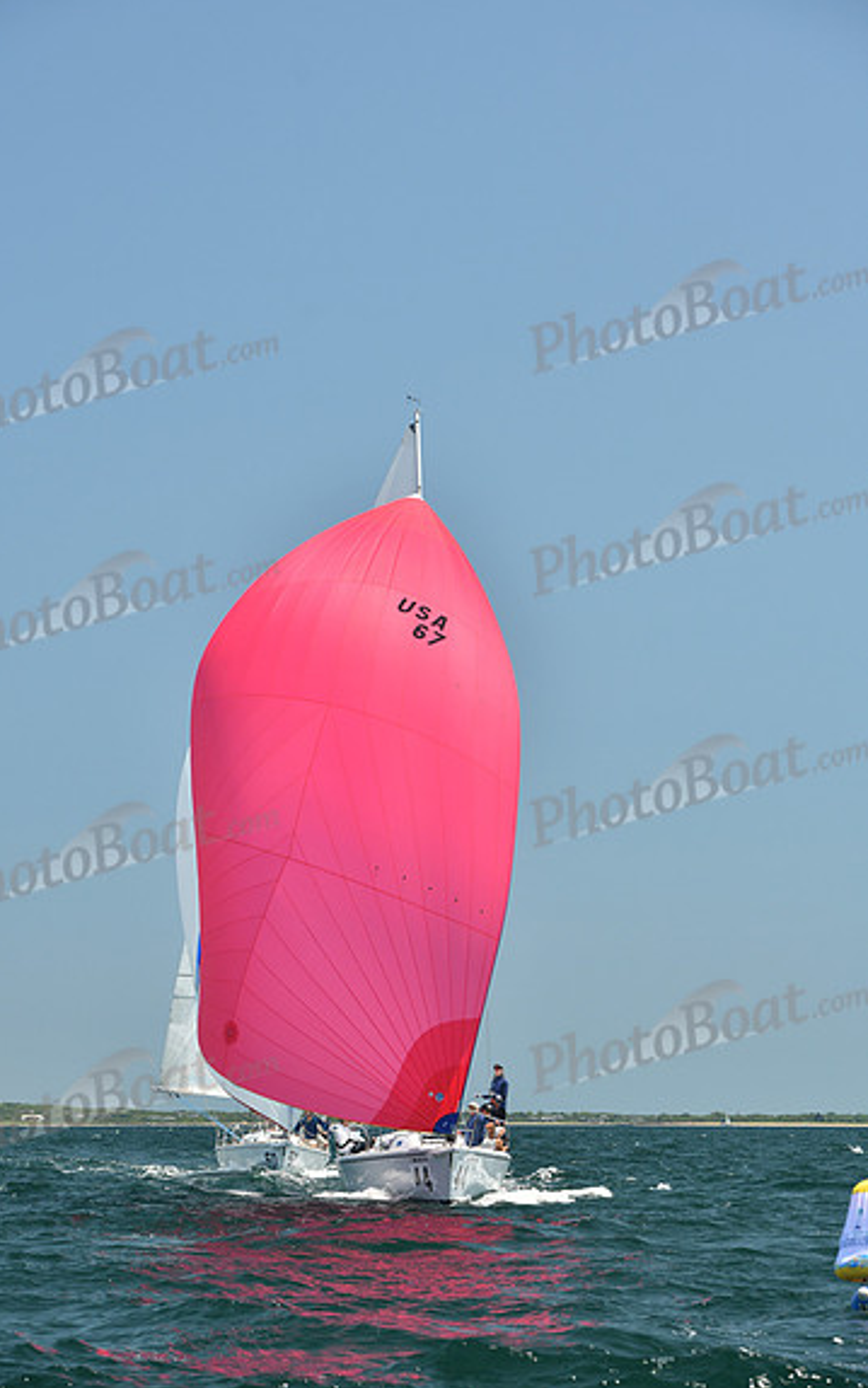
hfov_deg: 12.7
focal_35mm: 103
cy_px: 694
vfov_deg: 20.2
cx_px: 405
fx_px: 3897
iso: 320
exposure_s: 1/640
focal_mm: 100
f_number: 6.3
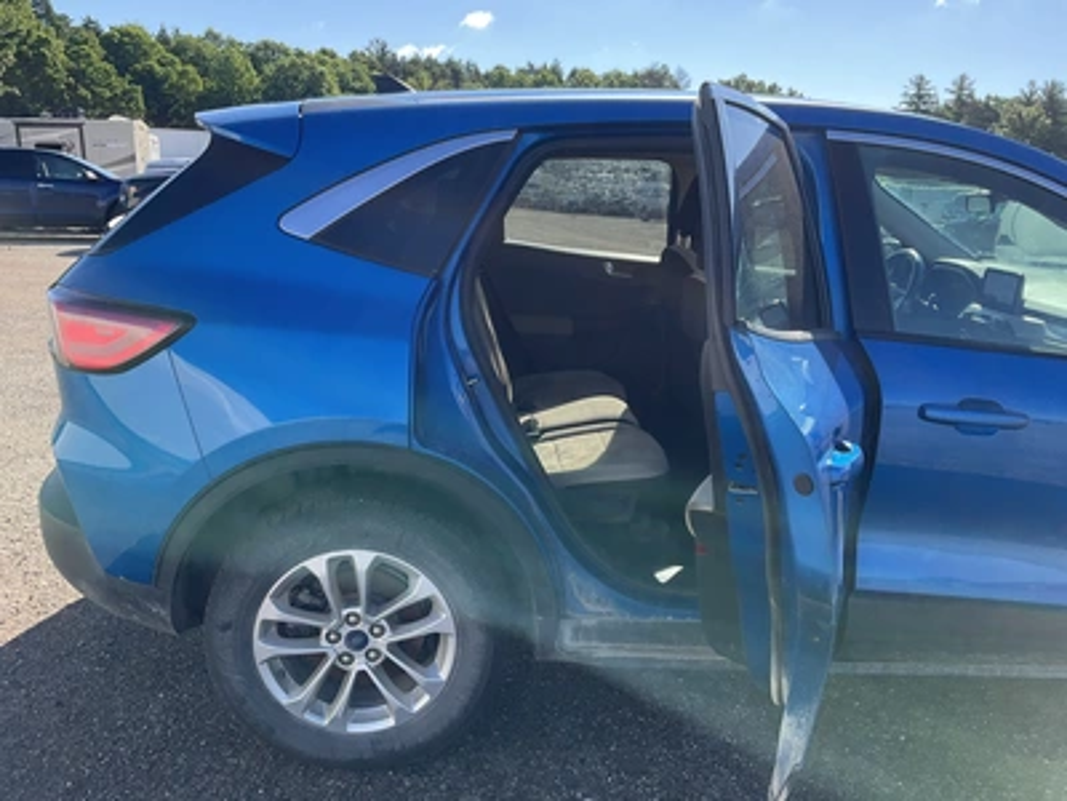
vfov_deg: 48.2
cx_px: 534
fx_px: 894
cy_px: 400
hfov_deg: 61.7
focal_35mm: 29
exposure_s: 1/486
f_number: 1.8
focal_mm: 3
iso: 25
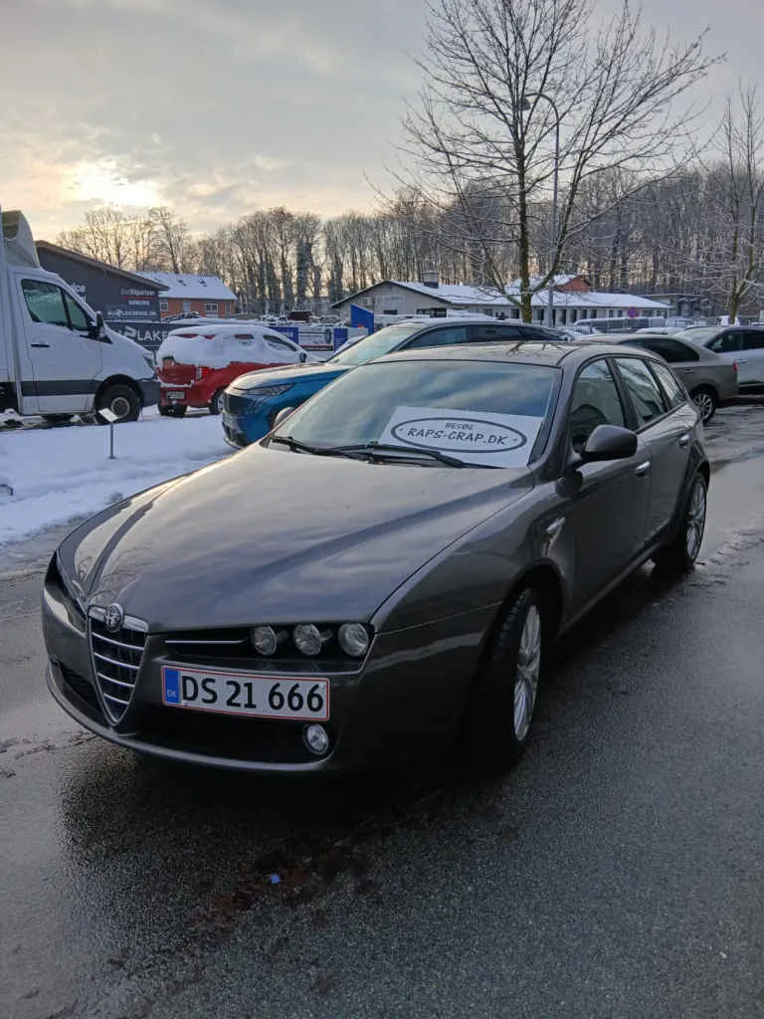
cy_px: 510
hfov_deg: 53.1
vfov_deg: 67.3
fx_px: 765
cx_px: 382
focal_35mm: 26
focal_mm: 3.98
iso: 20
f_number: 1.8
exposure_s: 1/212
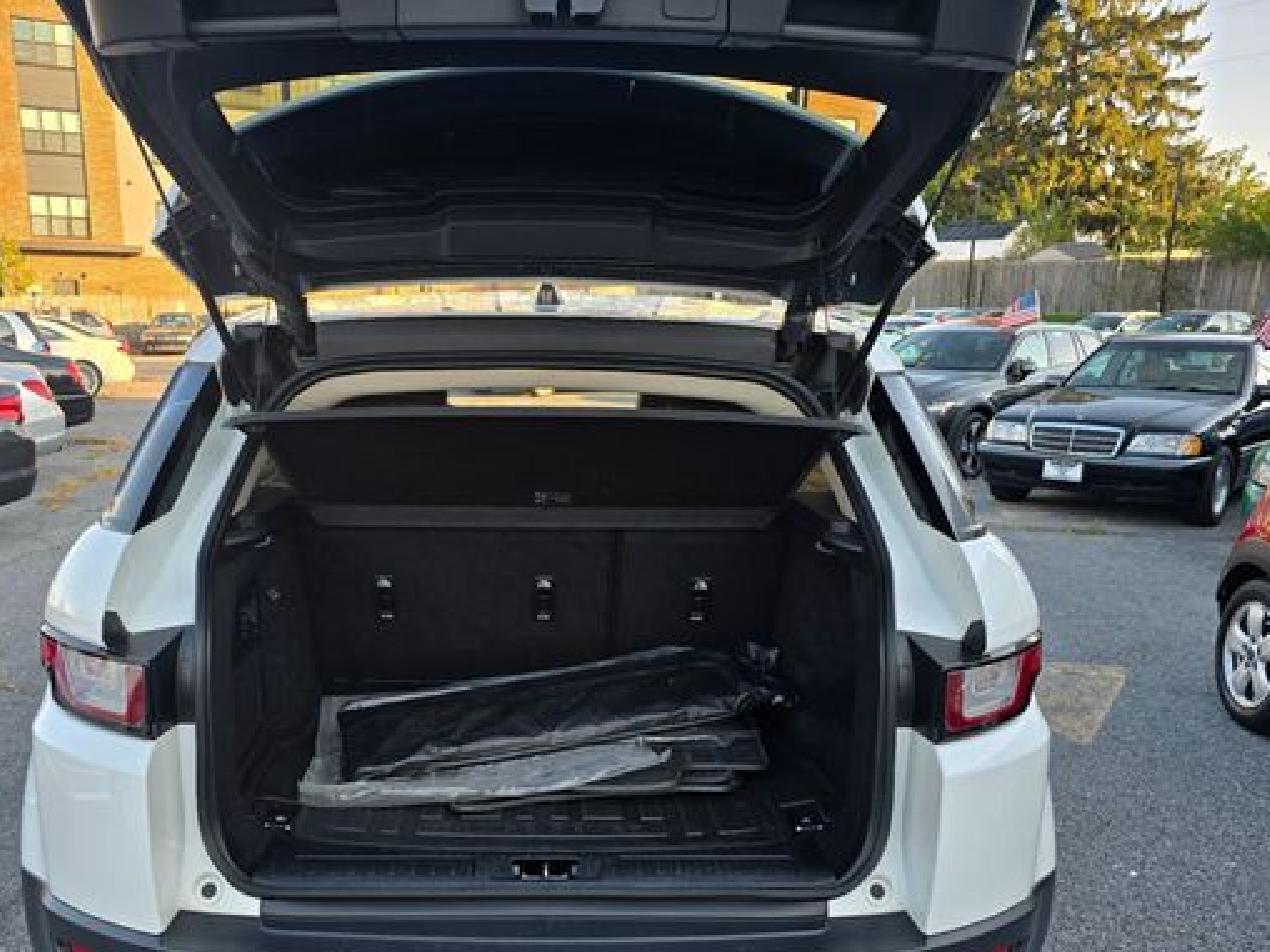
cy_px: 592
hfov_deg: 61.5
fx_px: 1064
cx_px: 555
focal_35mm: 29
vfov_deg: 47.8
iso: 20
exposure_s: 1/180
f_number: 1.7
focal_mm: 6.3
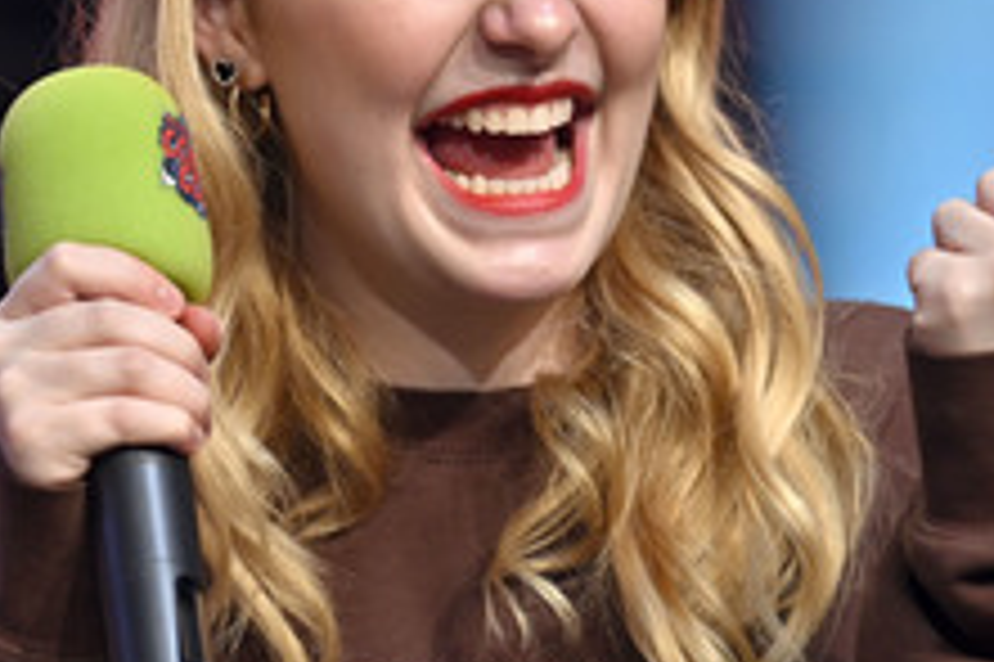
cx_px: 542
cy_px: 212
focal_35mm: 818
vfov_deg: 1.7
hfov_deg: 2.5
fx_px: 22568
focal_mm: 400
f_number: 4.5
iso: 1250
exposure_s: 1/250
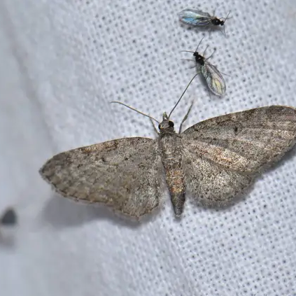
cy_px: 148
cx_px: 180
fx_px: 1306
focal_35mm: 135
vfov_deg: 12.9
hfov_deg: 12.9
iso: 500
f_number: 16
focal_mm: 105
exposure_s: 1/200
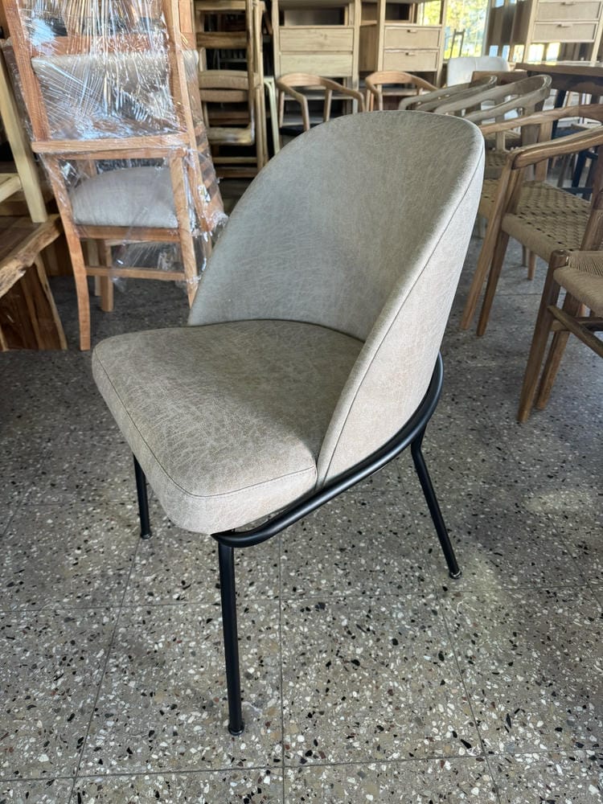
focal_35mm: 24
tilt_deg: -32.3
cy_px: 402
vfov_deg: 71.6
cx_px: 302
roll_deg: +0.7
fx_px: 557
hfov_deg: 56.8
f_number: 1.78
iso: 200
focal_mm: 6.76
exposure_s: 1/67
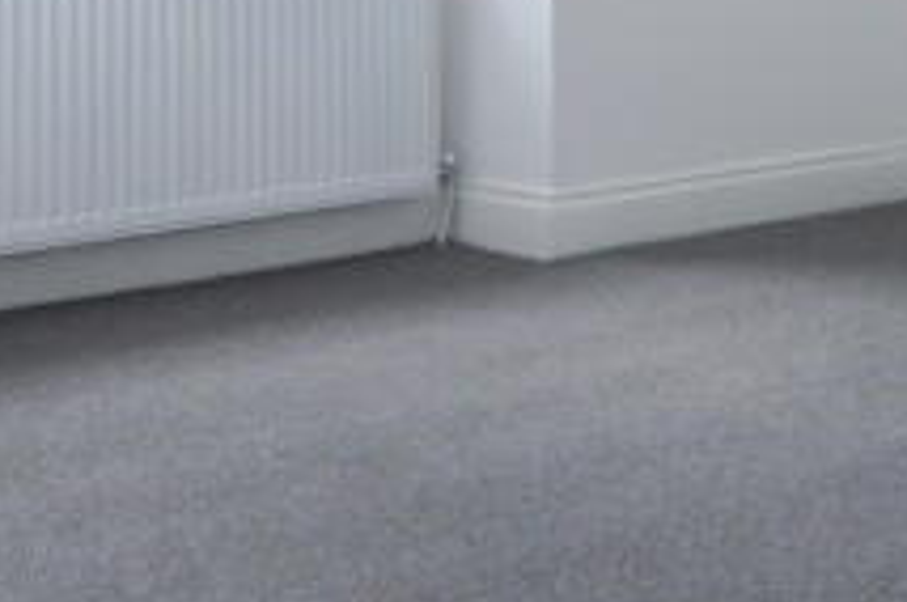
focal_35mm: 46
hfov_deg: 42.1
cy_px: -191
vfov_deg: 25.0
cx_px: 623
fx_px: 1157
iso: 220
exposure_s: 1/125
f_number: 5.6
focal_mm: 10
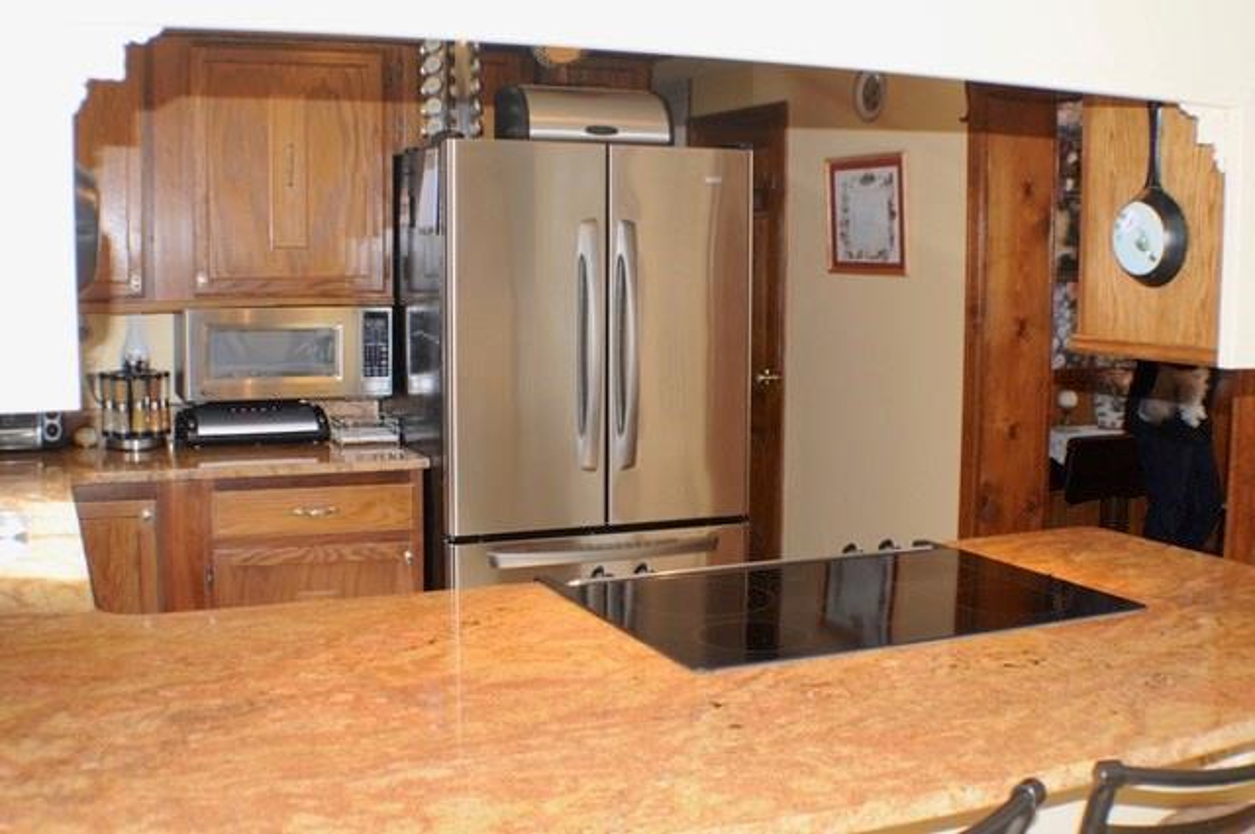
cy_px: 417
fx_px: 1776
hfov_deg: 38.9
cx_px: 628
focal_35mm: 51
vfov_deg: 26.4
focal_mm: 34
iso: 360
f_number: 4
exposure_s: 1/60
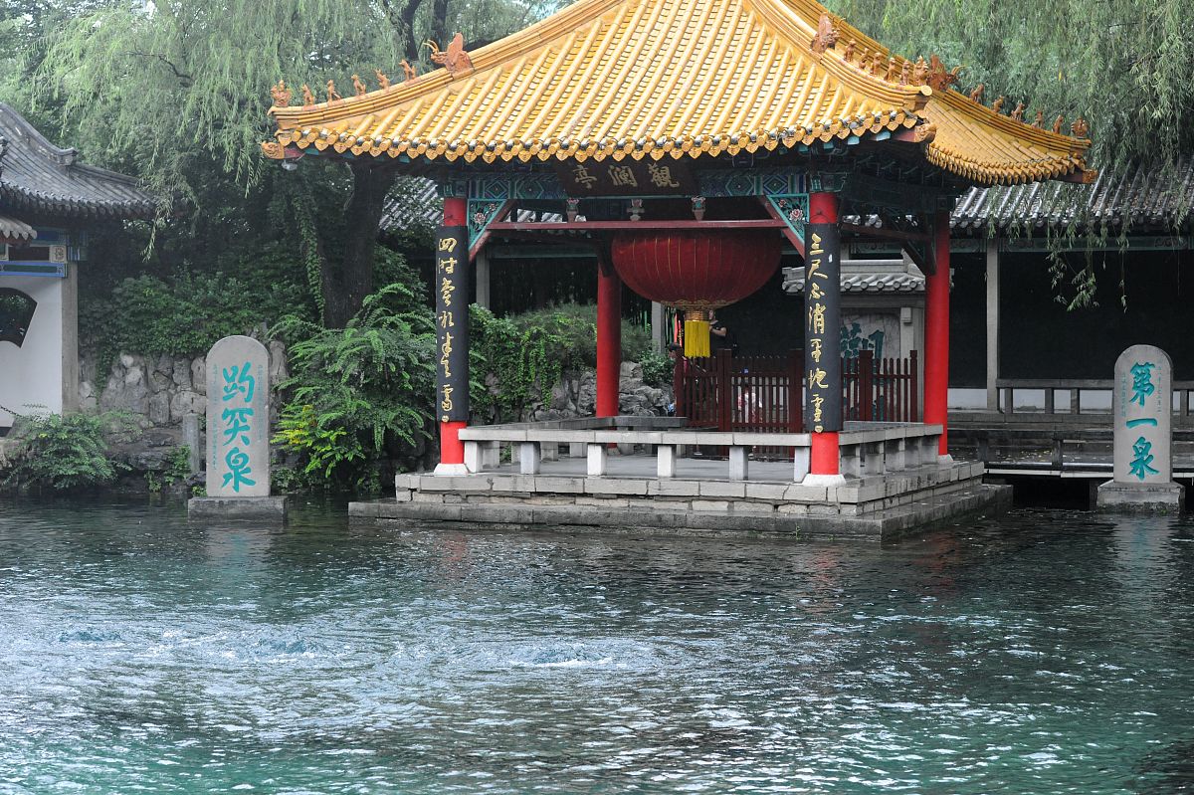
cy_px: 398
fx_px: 2321
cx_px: 597
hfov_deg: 28.9
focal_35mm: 70
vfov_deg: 19.4
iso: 1600
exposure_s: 1/320
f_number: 5
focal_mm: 70
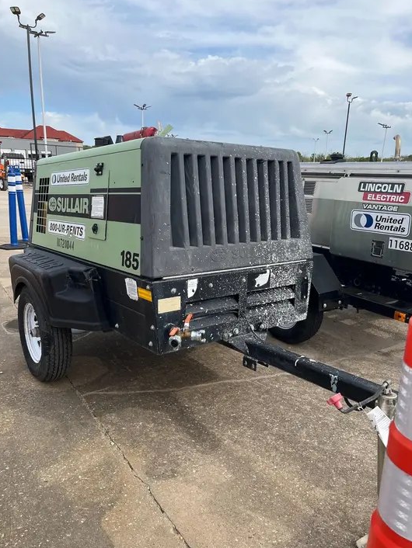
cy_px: 277
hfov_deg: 51.4
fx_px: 428
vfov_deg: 65.3
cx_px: 204
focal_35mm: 27
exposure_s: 1/2899
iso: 50
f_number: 1.6
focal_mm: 5.1
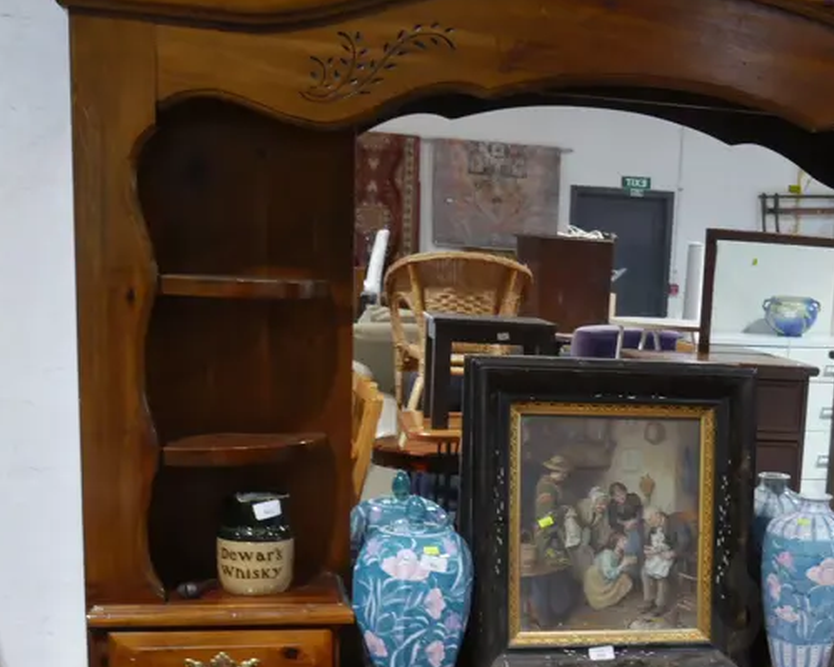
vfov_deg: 24.7
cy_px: 599
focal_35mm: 60
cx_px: 744
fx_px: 1481
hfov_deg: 30.2
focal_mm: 15
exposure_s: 1/60
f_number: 4.5
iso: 800
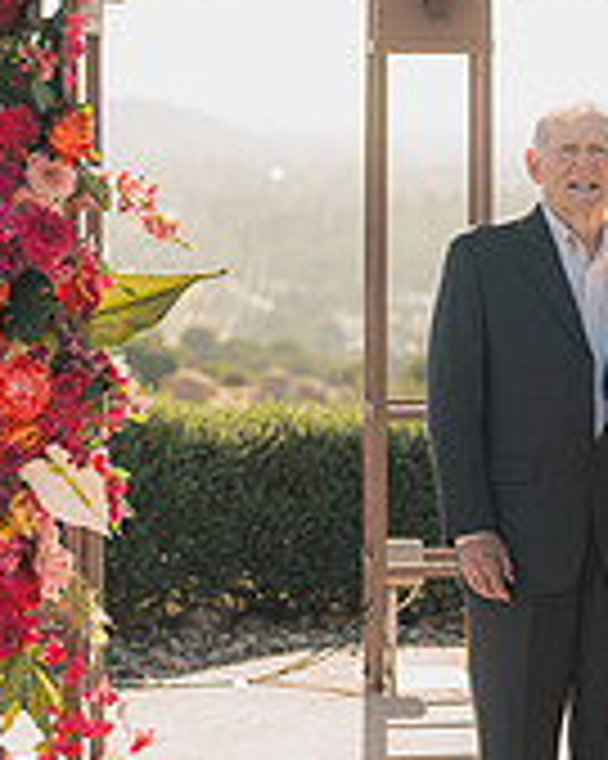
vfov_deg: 12.0
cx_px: 752
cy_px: 299
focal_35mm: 161
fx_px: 3625
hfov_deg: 9.4
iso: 50
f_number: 2
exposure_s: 1/1000
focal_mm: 50
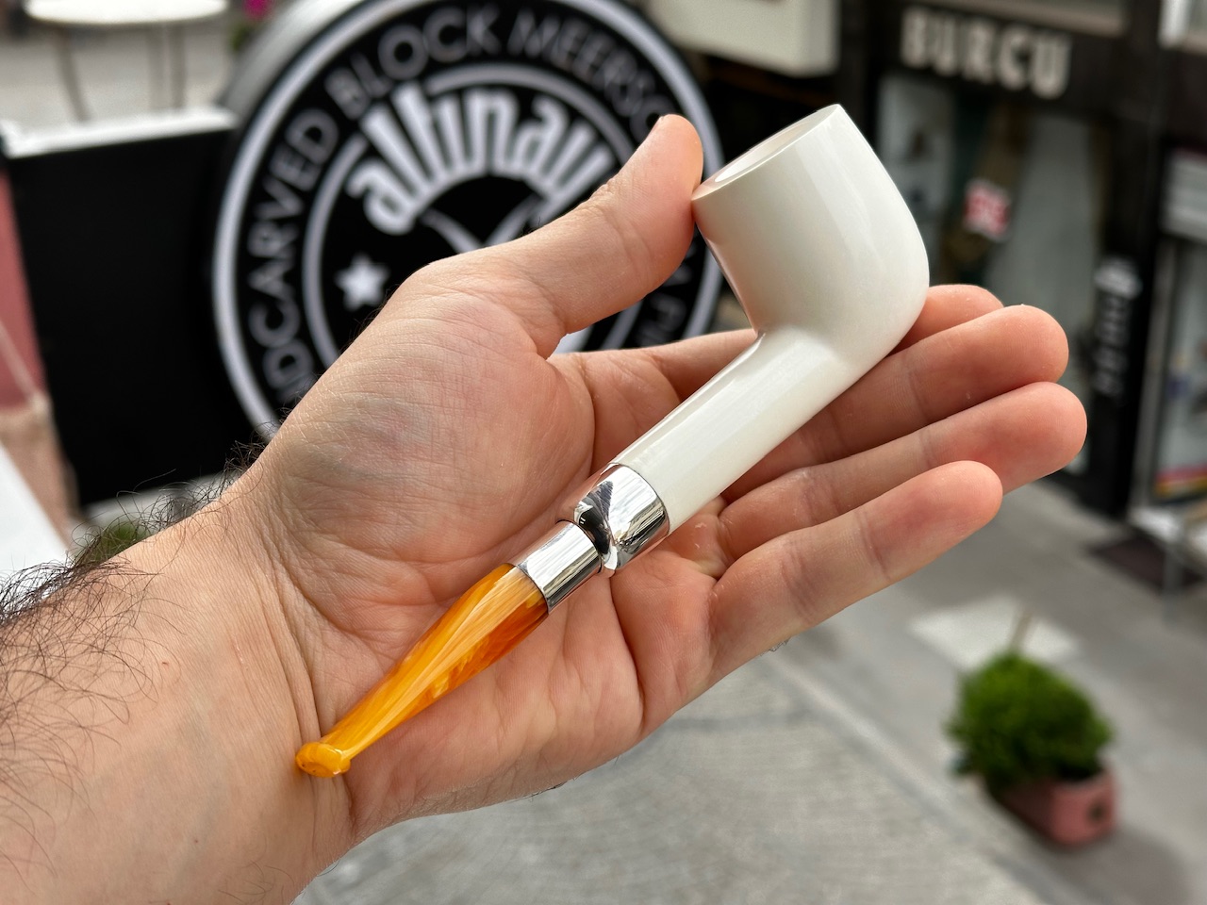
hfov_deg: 39.7
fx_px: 1674
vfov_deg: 30.3
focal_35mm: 48
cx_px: 604
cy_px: 452
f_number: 1.78
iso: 64
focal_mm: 6.86
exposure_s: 1/971
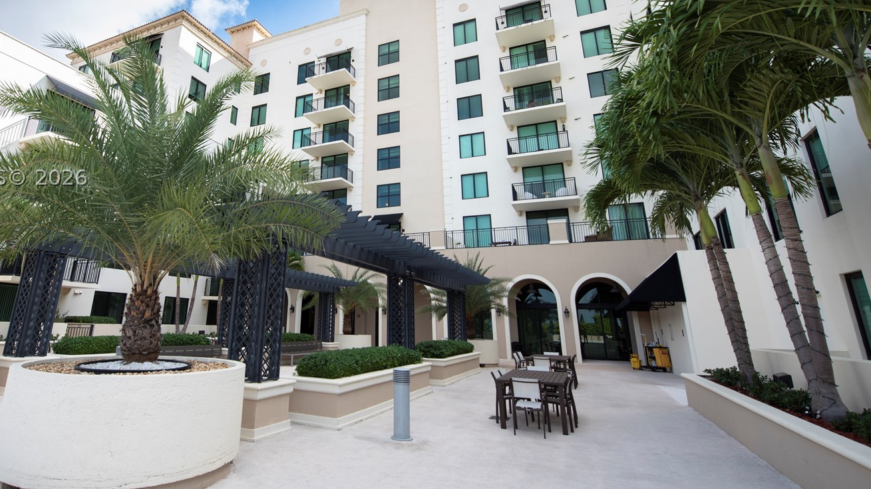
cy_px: 176
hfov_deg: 88.4
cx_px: 348
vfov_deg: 57.4
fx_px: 439
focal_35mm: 19
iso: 100
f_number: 5
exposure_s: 1/320
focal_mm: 14
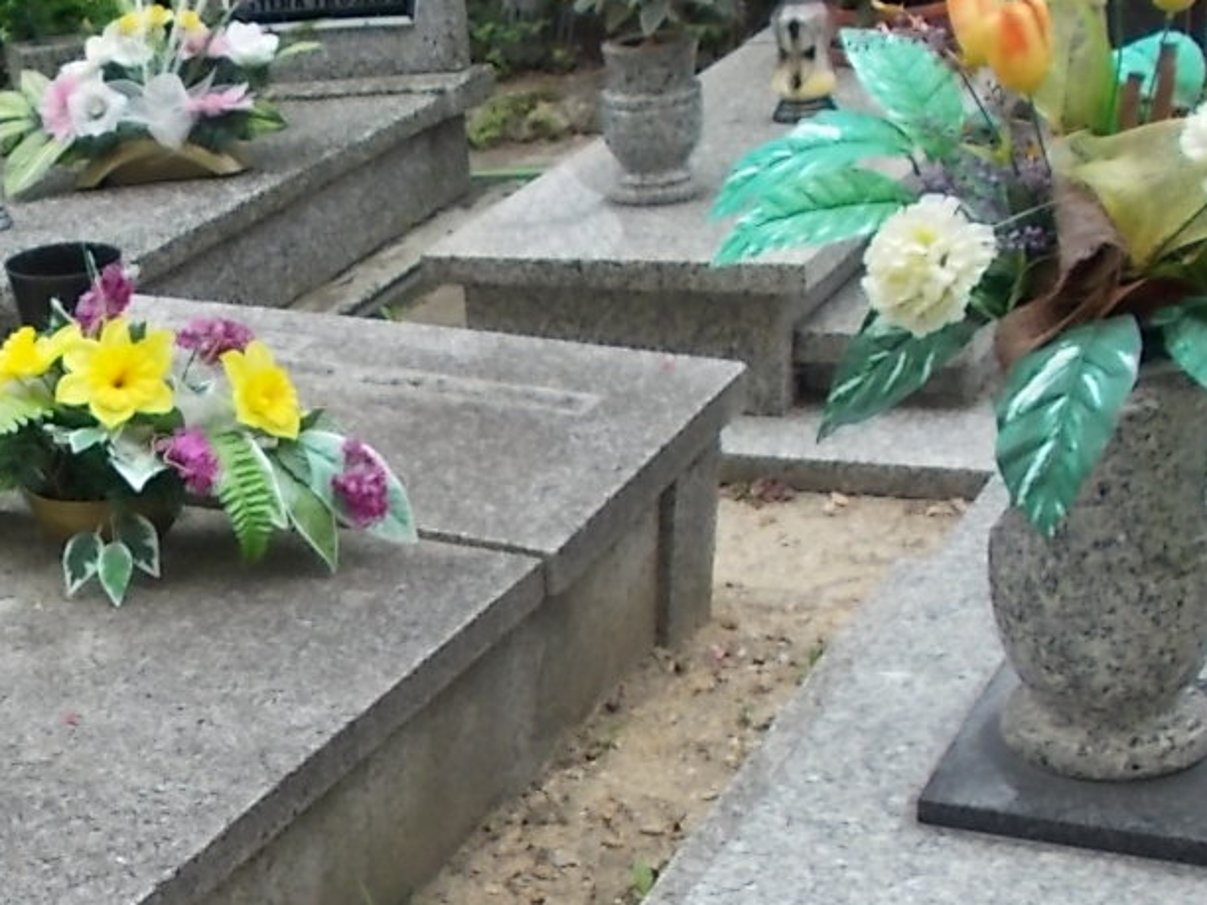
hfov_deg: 26.6
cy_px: 627
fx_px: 2371
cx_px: -67
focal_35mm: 68
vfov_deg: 21.5
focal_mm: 4.6
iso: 80
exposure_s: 1/320
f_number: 3.2
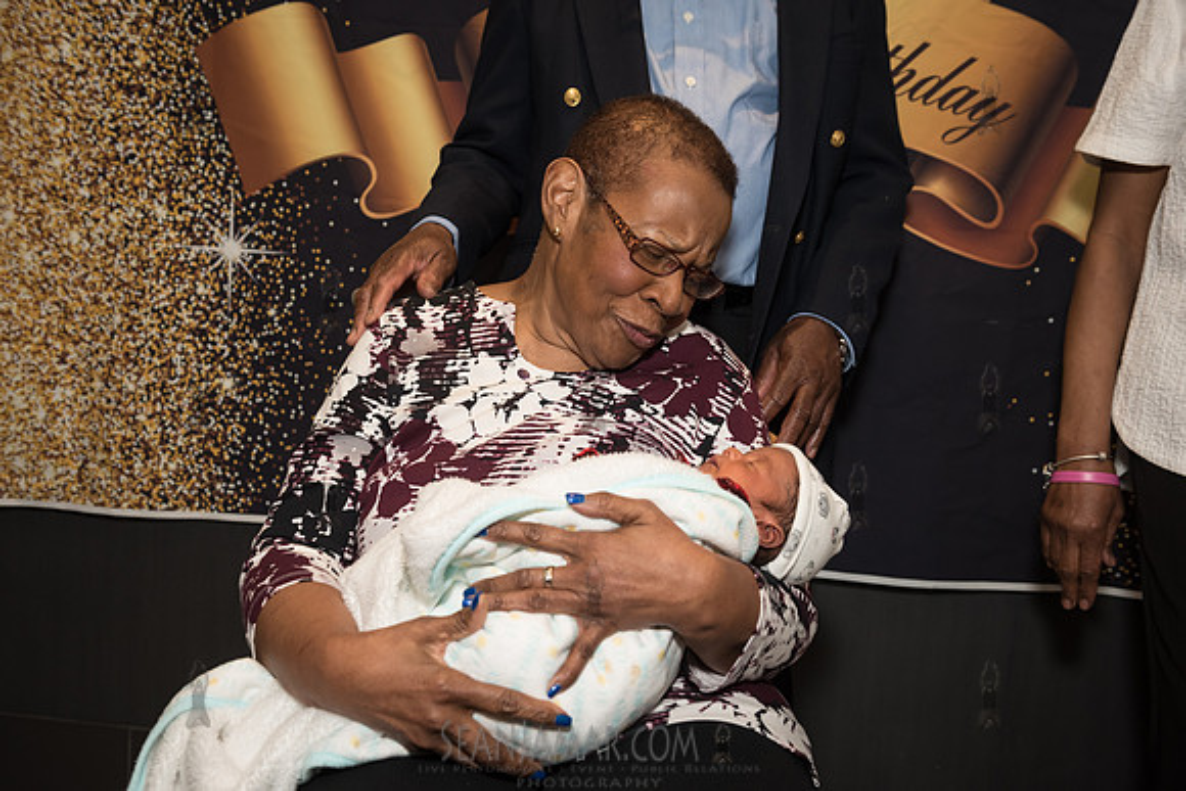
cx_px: 593
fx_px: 1153
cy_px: 396
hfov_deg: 54.4
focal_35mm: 35
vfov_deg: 37.9
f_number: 5
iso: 1250
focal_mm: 35
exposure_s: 1/320
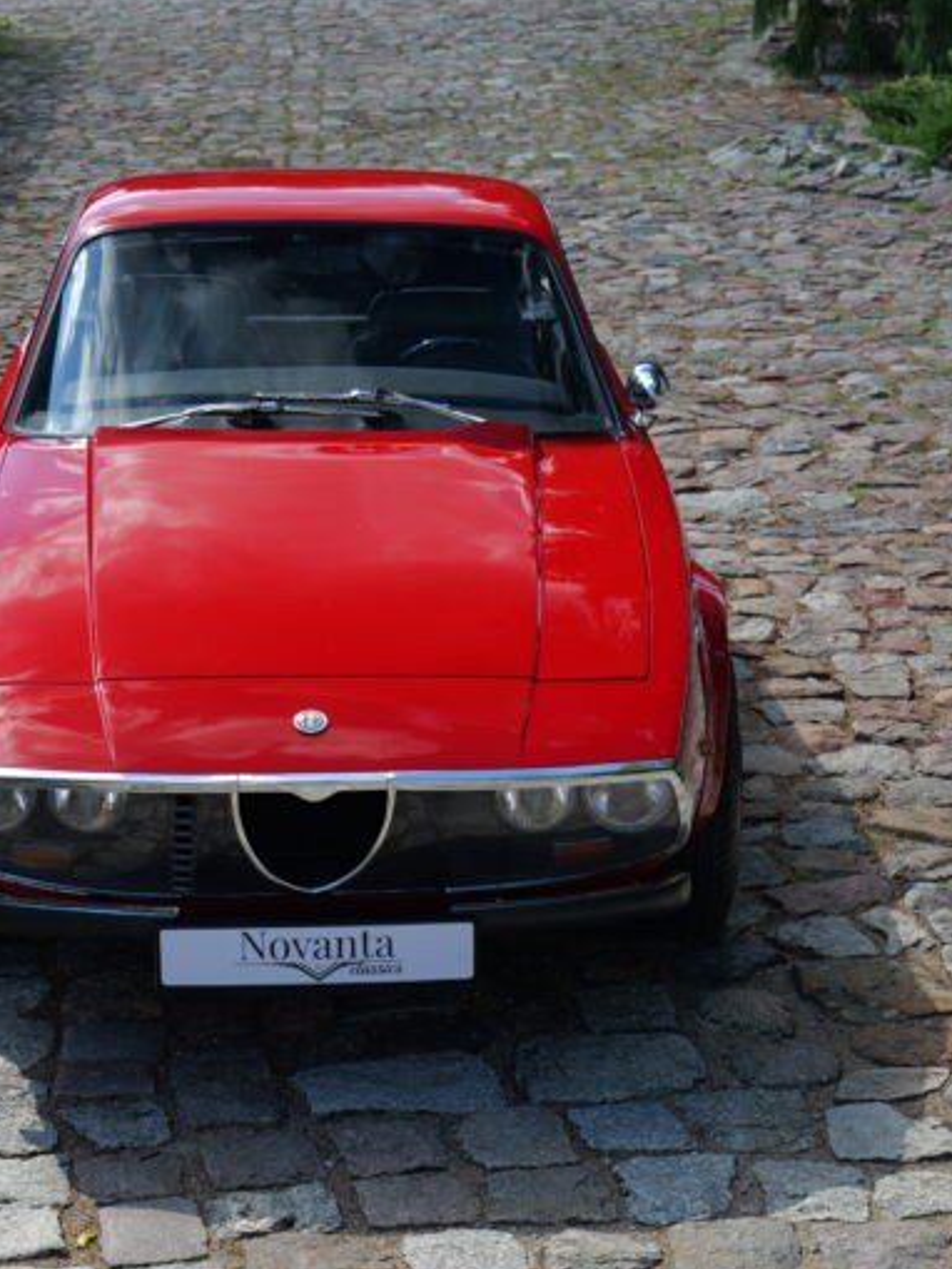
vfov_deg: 22.5
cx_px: 317
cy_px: 633
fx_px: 3189
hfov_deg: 16.9
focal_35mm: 87
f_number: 5.6
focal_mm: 60
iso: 100
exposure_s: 1/80
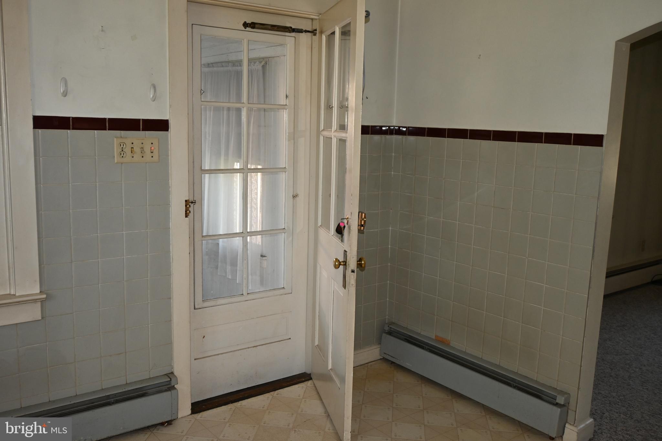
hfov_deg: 56.2
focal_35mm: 34
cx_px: 331
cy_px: 220
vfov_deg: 39.1
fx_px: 621
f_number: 4
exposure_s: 1/60
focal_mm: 22.5
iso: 500
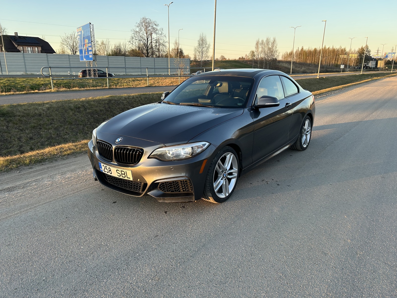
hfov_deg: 67.3
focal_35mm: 26
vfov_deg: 53.1
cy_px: 149
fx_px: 298
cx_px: 198
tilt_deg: -16.5
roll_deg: -0.1
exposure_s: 1/183
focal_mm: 5.7
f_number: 1.5
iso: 40
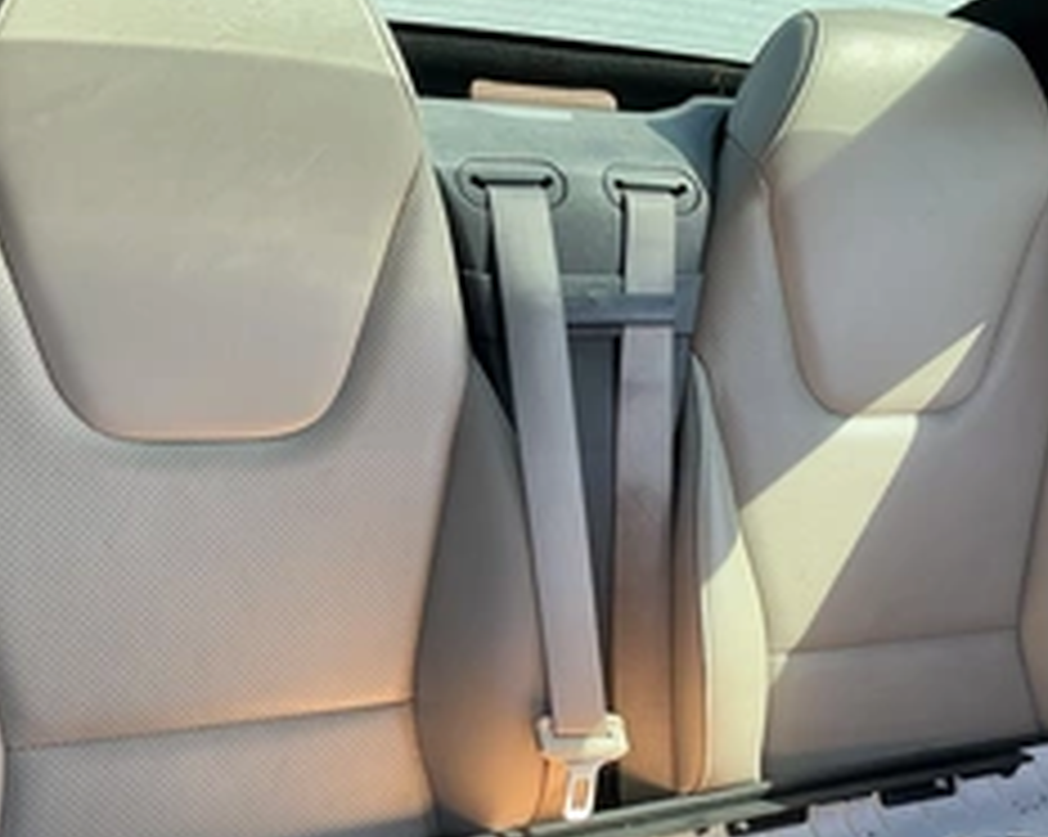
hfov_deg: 39.5
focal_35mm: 47
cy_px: 567
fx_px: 1457
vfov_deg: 31.8
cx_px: 459
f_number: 1.8
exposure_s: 1/122
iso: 25
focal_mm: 3
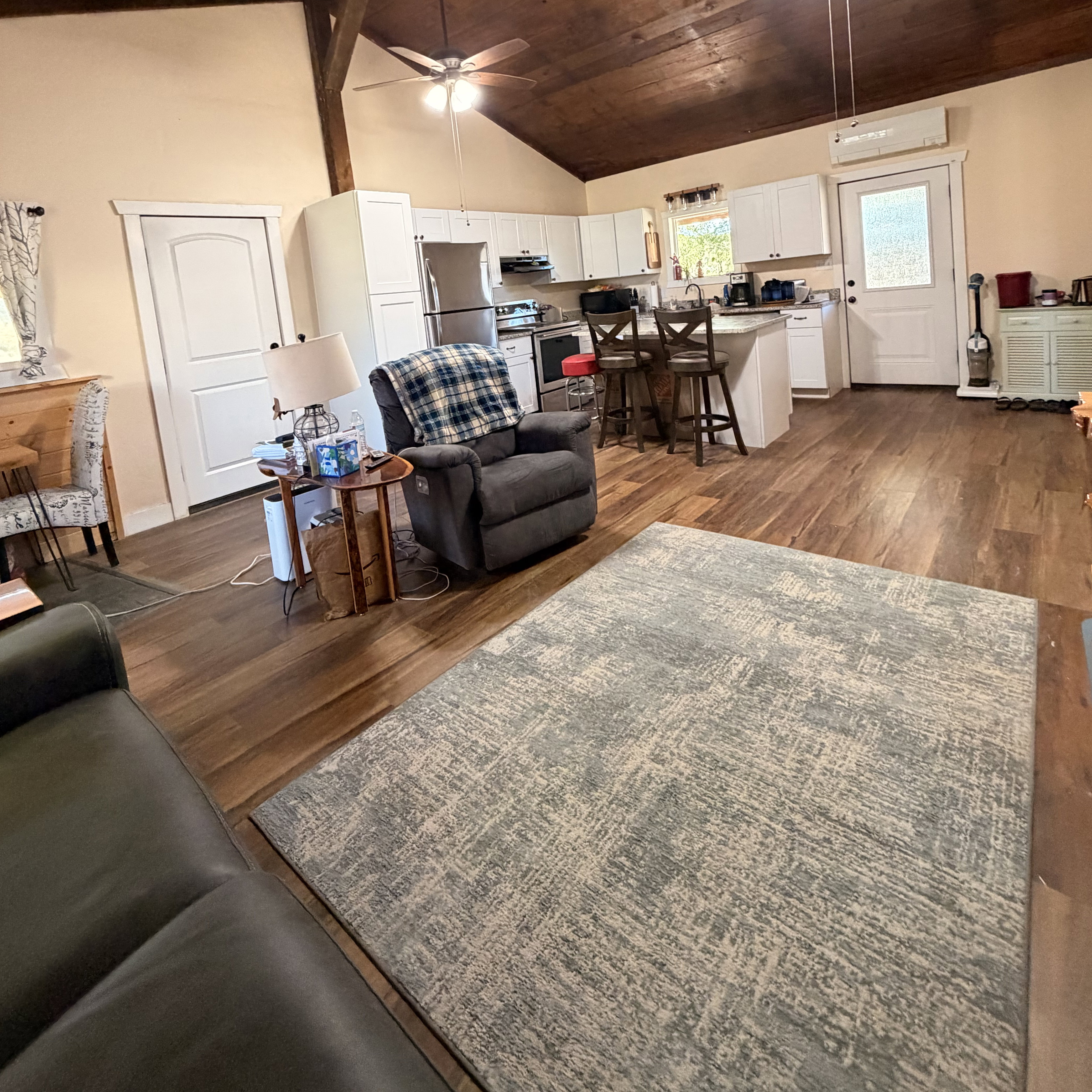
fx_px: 607
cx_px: 559
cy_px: 342
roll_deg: +6.8
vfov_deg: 80.4
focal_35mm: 17
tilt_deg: -4.4
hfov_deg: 84.0
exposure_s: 1/60
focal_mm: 2.22
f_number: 2.2
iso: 500
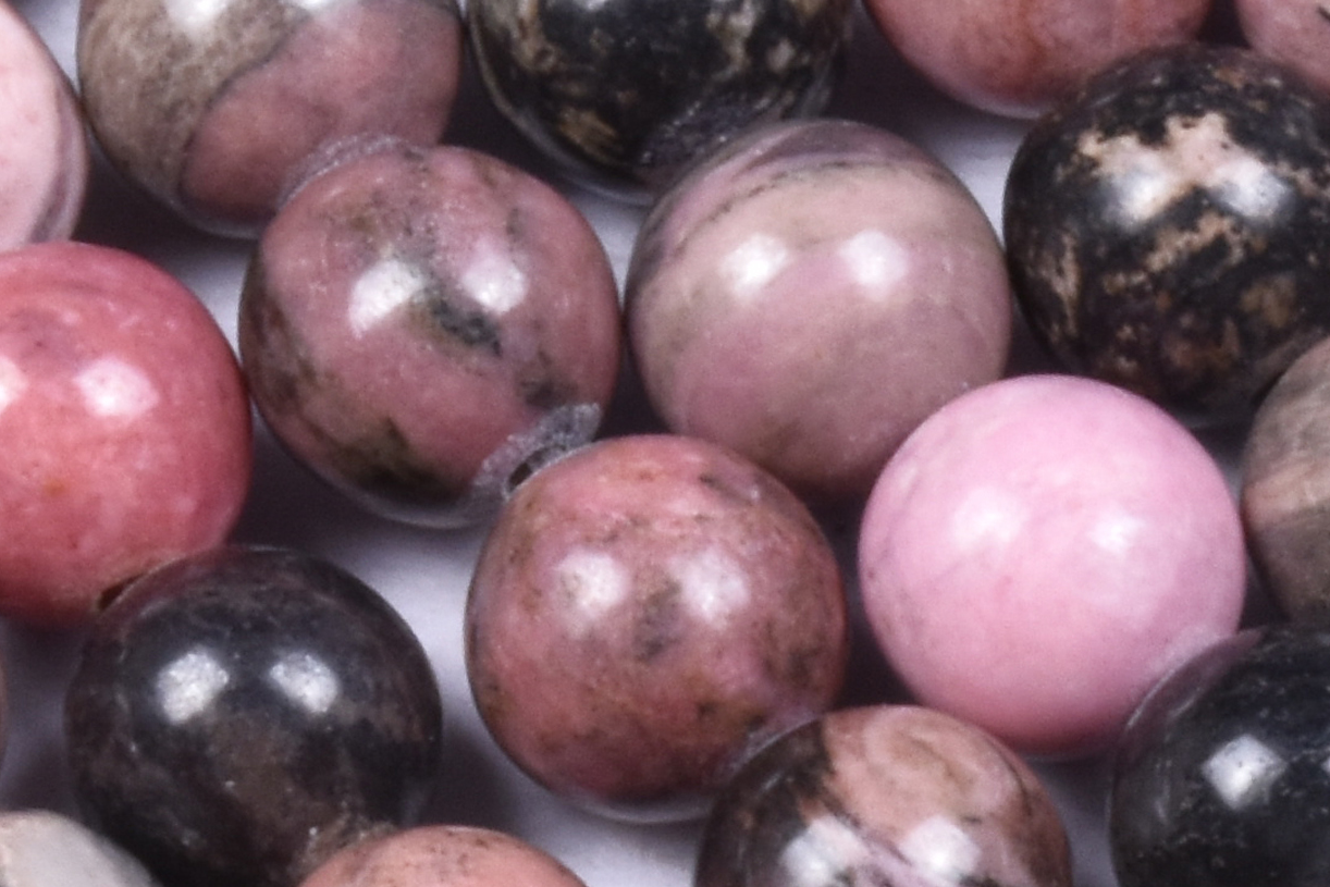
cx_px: 2574
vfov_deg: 2.5
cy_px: 1210
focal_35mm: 552
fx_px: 20411
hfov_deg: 3.7
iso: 320
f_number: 29
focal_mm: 75
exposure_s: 1/125
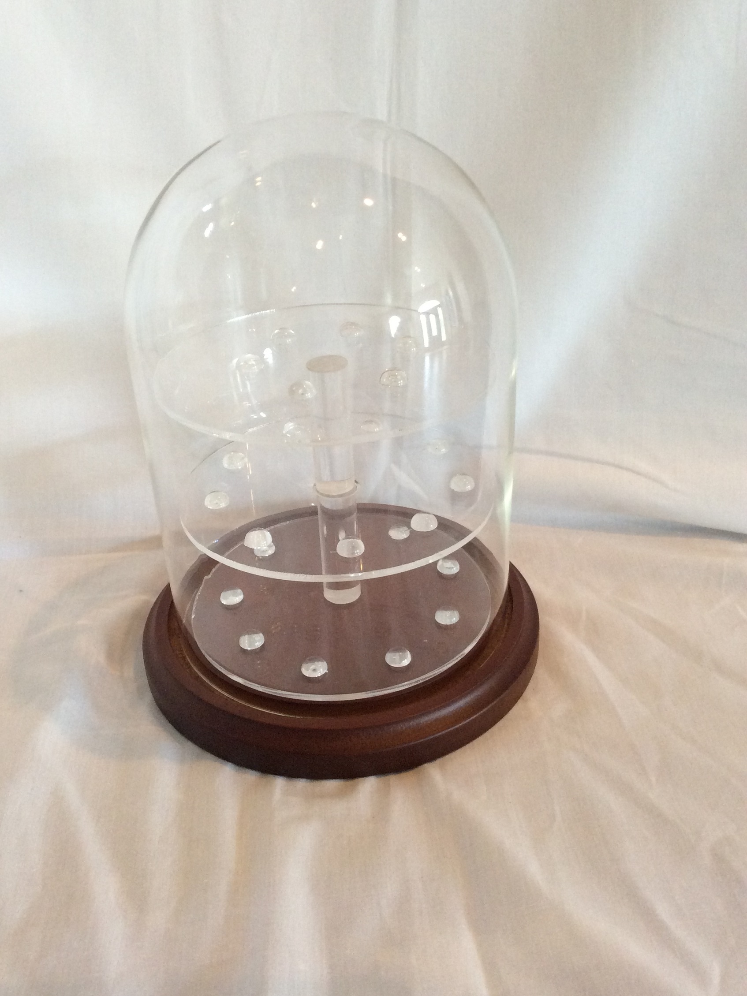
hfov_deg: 42.9
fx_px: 950
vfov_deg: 55.3
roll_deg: +1.9
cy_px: 486
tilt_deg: -27.0
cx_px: 363
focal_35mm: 33
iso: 100
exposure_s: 1/24
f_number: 2.4
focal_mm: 3.3
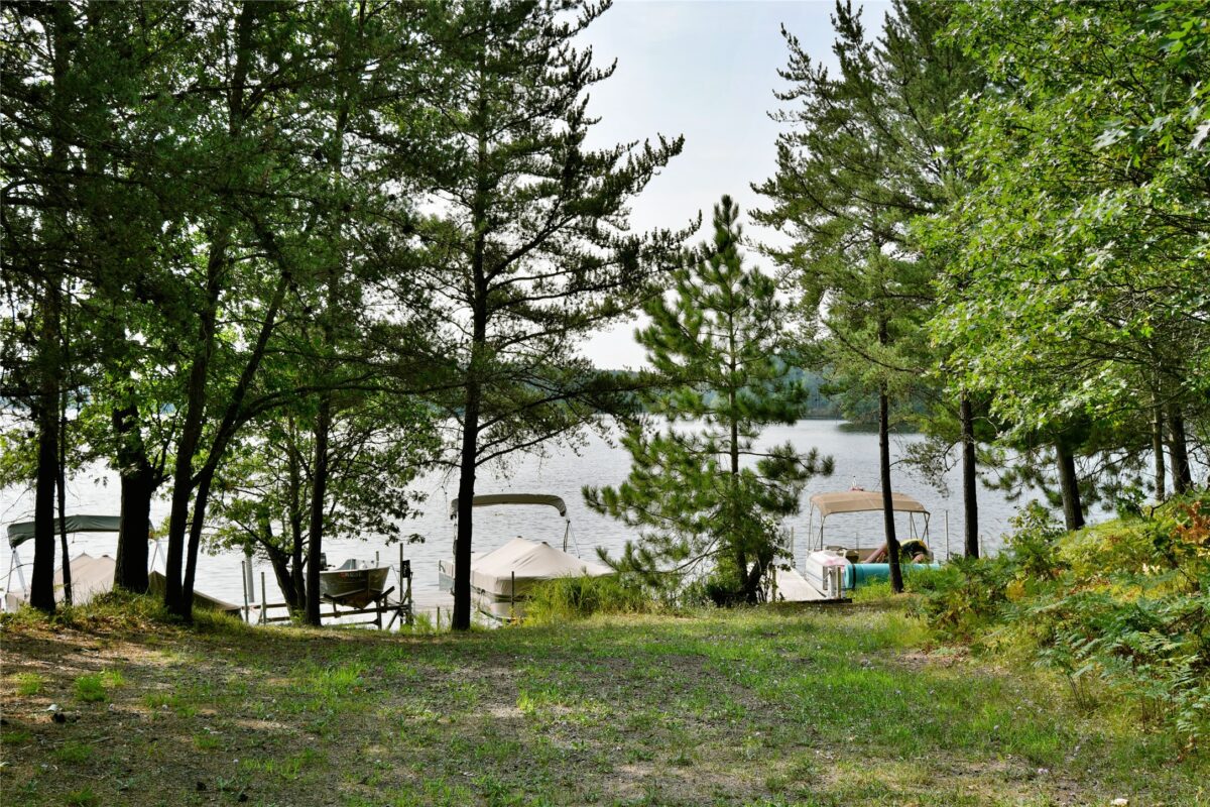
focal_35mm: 42
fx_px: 1412
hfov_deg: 46.4
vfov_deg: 31.9
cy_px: 404
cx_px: 605
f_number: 5.6
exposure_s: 1/320
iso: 100
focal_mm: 28
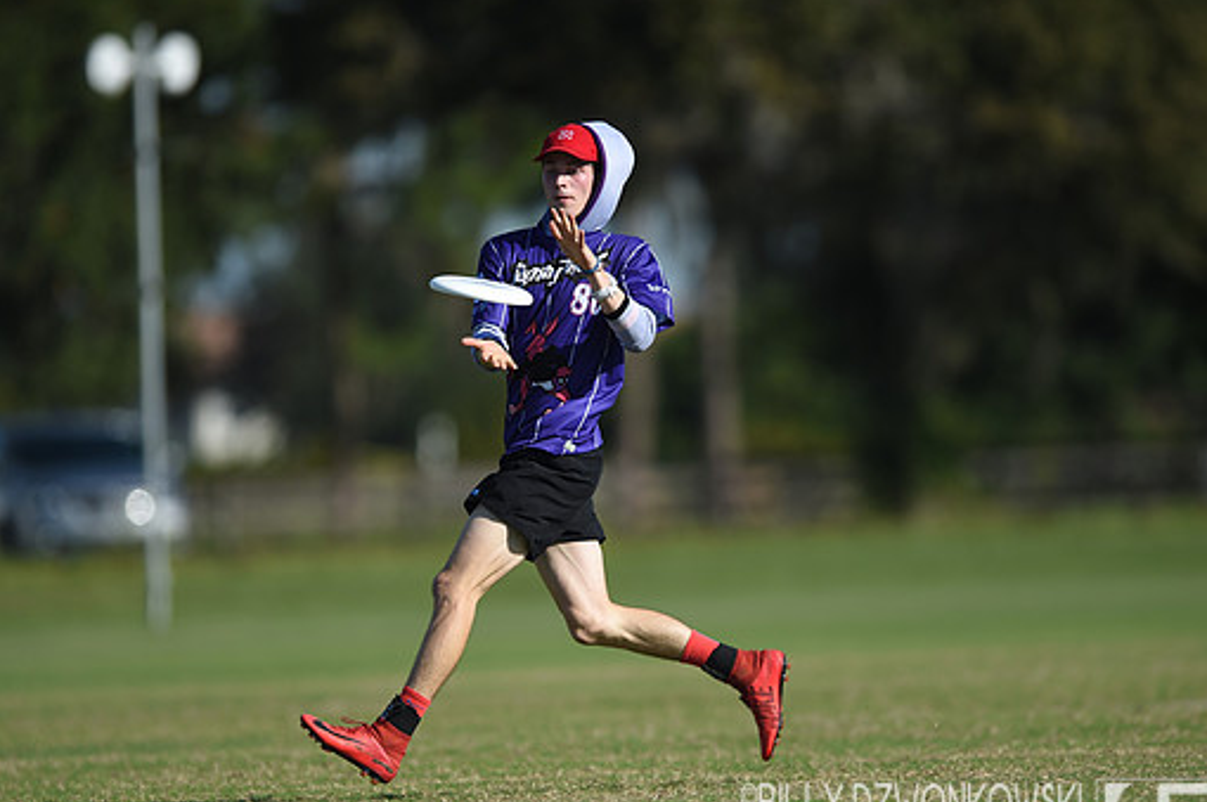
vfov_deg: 3.0
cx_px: 589
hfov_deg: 4.5
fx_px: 15240
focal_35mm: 455
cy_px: 442
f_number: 3.5
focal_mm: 400
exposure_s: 1/2500
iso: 100
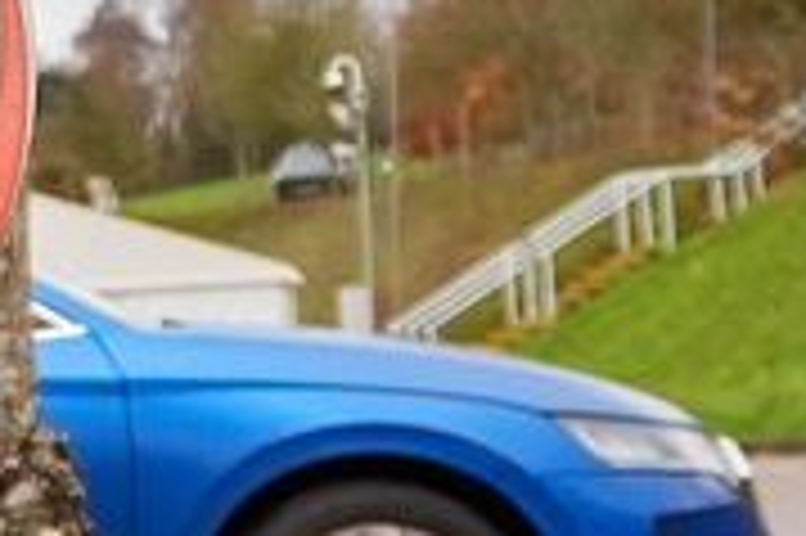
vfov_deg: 10.9
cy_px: 263
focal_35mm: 125
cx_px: -1981
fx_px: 2796
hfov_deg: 9.6
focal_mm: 16
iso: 800
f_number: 4
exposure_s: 1/1000
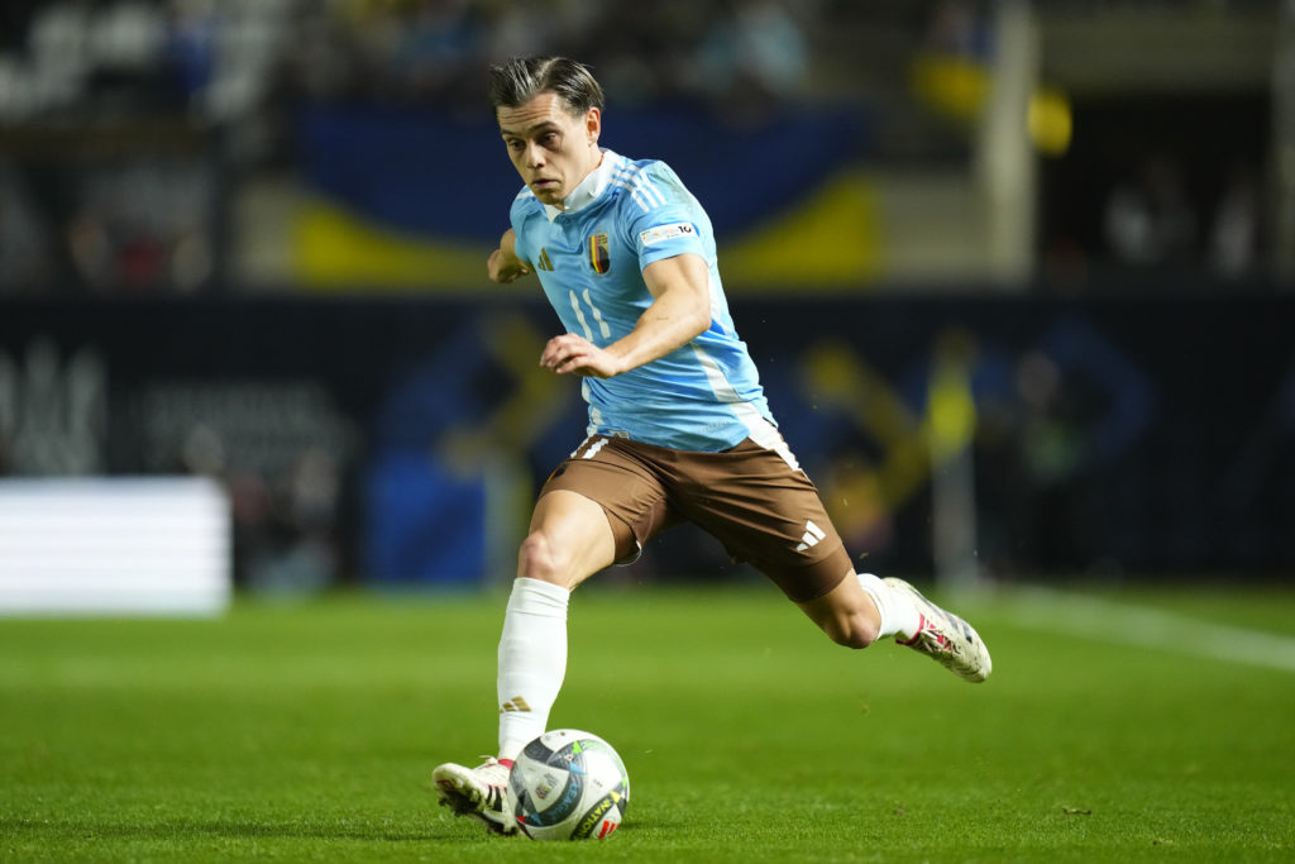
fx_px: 14390
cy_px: 432
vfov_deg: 3.4
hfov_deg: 5.2
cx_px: 648
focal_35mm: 400
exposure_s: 1/1600
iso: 3200
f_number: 2.8
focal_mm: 400
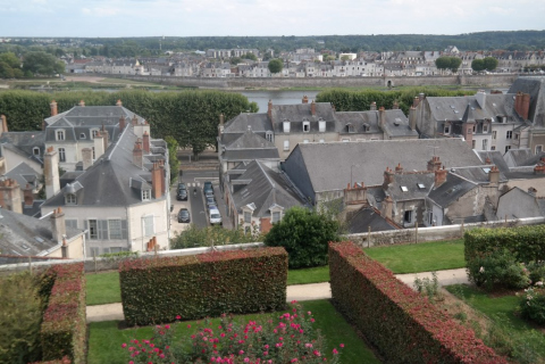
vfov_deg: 35.1
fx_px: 575
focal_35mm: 38
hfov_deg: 50.7
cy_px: 182
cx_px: 272
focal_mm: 25
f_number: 5
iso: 100
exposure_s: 1/160
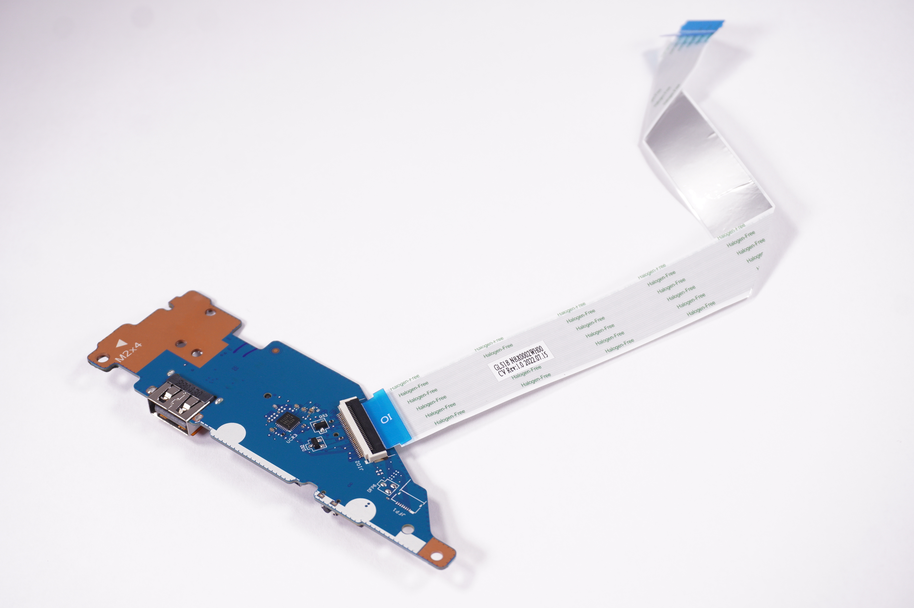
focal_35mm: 51
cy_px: 304
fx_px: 1294
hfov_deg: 38.9
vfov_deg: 26.4
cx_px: 457
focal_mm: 34
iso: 400
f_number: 6.3
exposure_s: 1/200
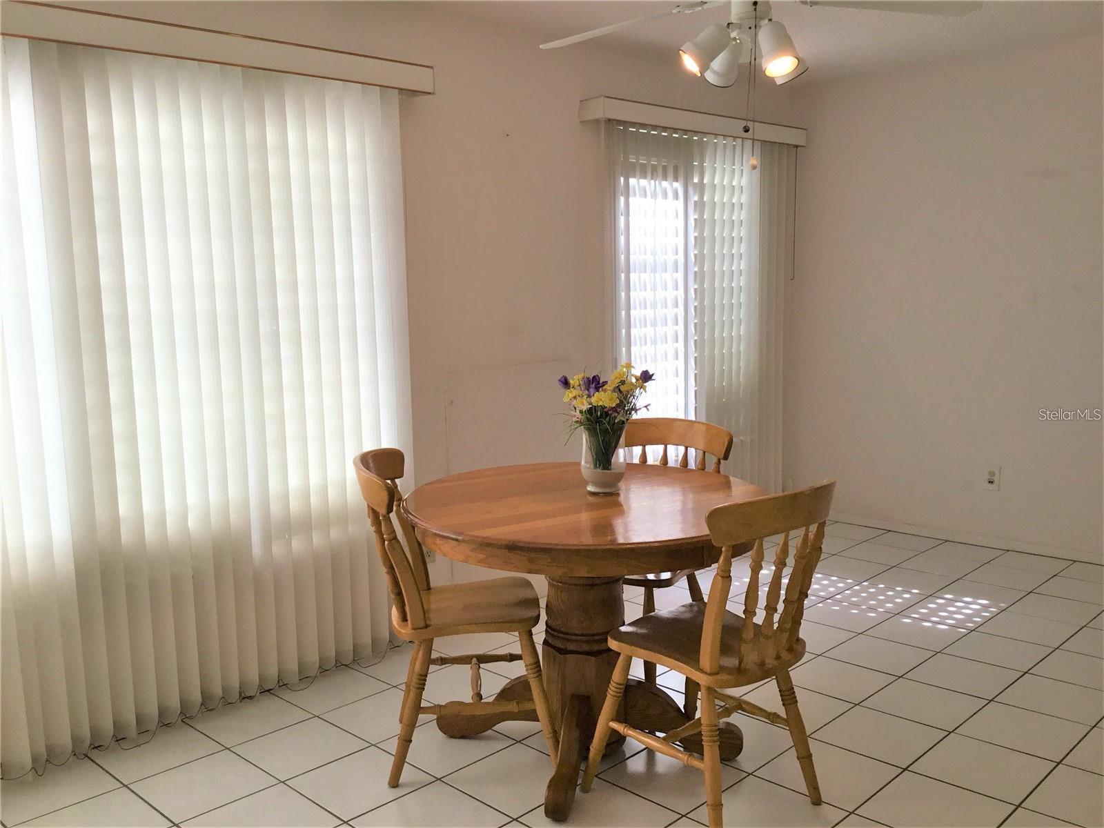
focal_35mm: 31
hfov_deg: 58.4
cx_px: 552
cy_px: 414
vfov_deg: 45.4
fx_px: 989
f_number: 2.4
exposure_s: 1/120
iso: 32
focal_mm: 3.3
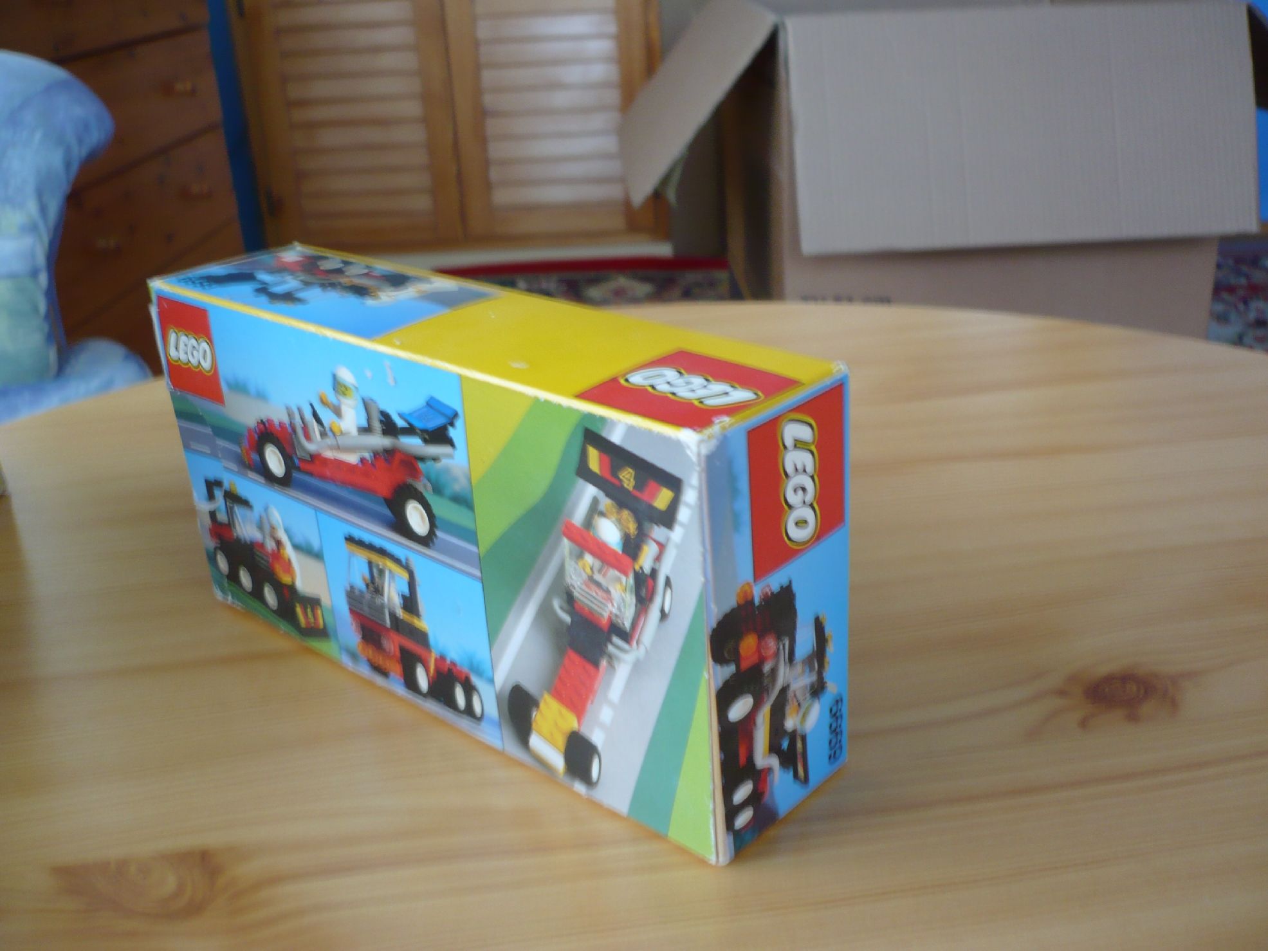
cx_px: 634
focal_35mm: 35
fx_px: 1282
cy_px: 476
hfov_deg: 52.6
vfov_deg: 40.7
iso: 100
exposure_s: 1/15
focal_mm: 5.8
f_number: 2.8
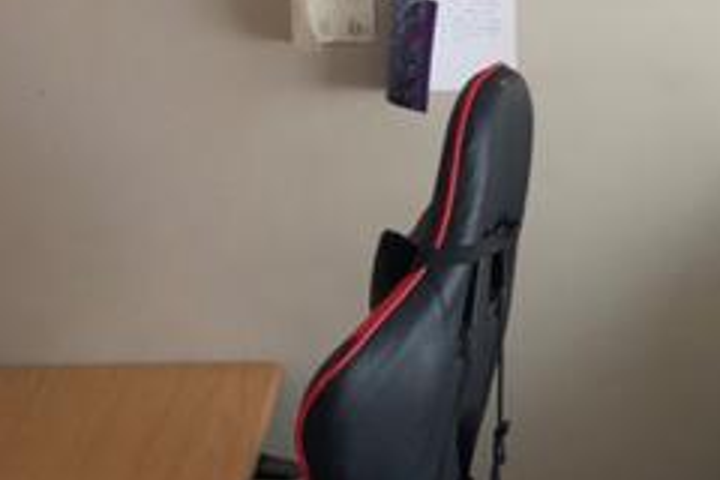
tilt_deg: -13.2
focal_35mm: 97
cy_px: 309
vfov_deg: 14.1
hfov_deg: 19.2
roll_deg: -3.0
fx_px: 1940
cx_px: 981
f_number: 1.8
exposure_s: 1/100
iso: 32
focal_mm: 4
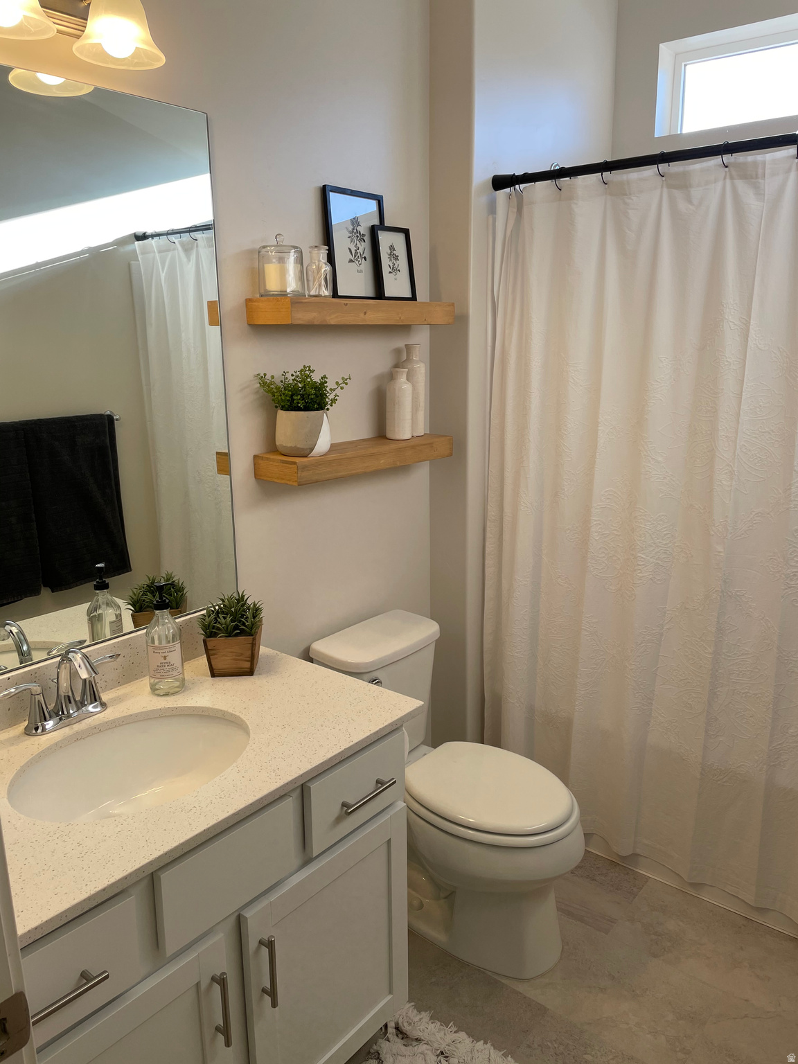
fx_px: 799
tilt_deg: -11.9
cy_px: 532
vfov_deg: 67.3
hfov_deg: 53.1
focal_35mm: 26
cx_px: 399
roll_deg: +1.3
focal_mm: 4.2
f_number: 1.6
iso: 32
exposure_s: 1/166
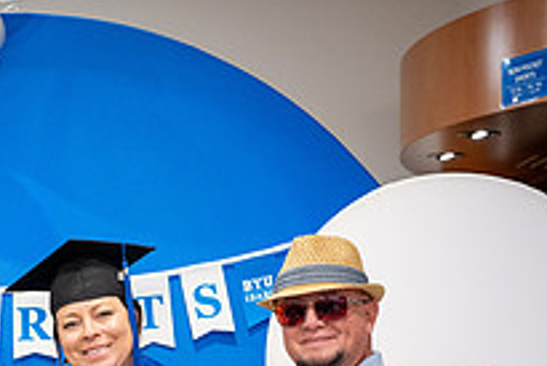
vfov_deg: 14.1
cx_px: 120
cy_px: 365
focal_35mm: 96
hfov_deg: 21.0
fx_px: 1460
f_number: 2.8
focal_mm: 34
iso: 1600
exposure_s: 1/400
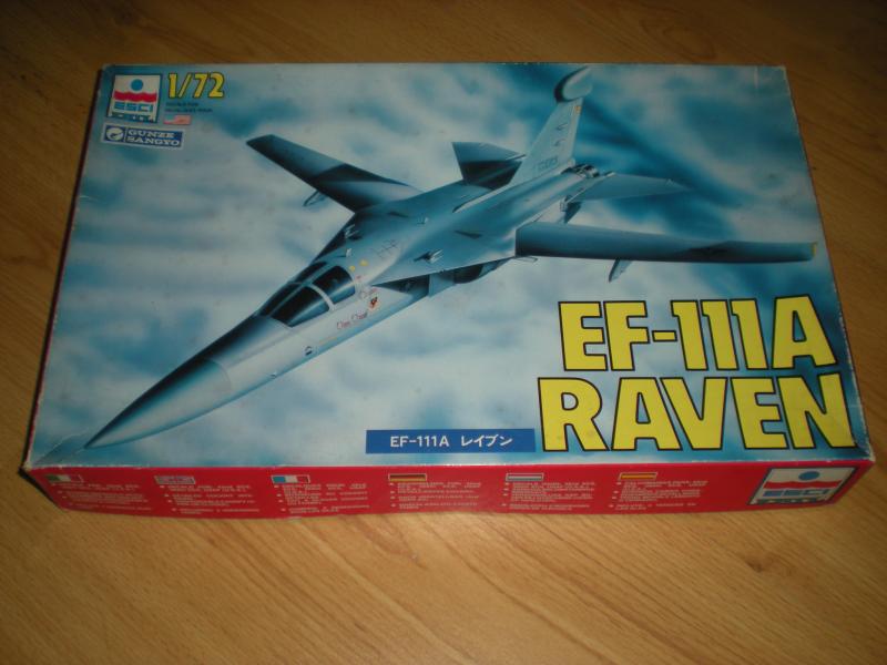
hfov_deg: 49.0
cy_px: 332
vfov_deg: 37.7
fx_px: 974
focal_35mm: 38
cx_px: 444
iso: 64
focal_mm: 6.3
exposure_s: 1/60
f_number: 3.1
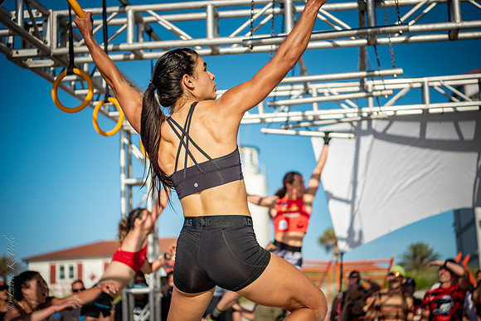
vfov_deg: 19.5
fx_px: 935
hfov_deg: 28.8
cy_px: 160
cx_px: 240
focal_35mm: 70
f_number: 2.8
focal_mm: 70
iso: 360
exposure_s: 1/4000
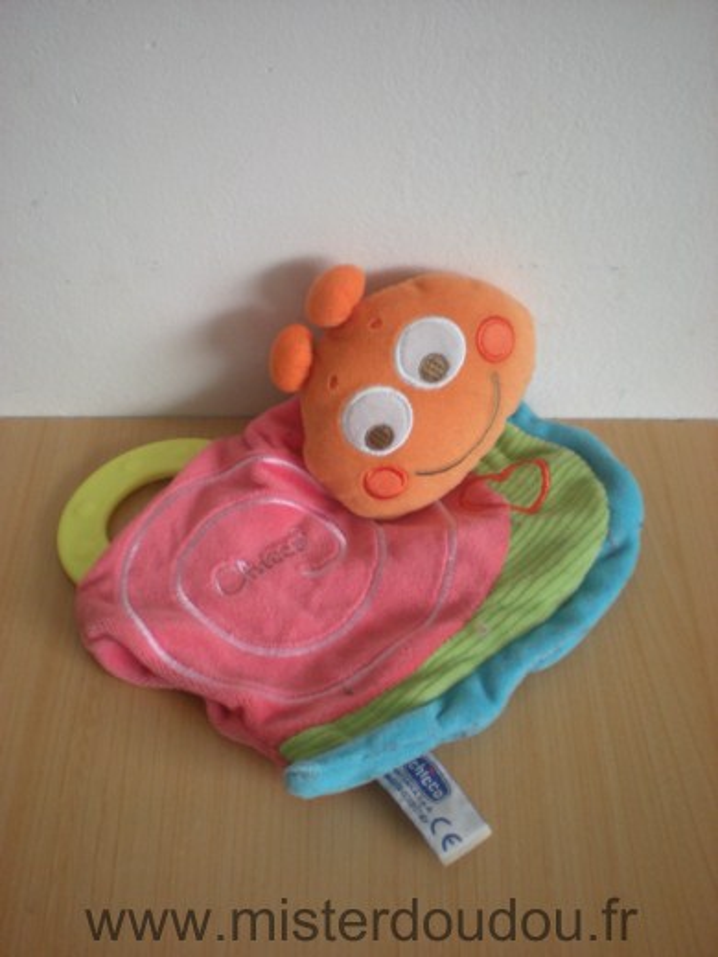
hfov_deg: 37.7
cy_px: 478
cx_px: 359
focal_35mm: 38
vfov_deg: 49.0
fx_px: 1051
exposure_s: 1/61
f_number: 3.1
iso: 200
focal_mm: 6.3
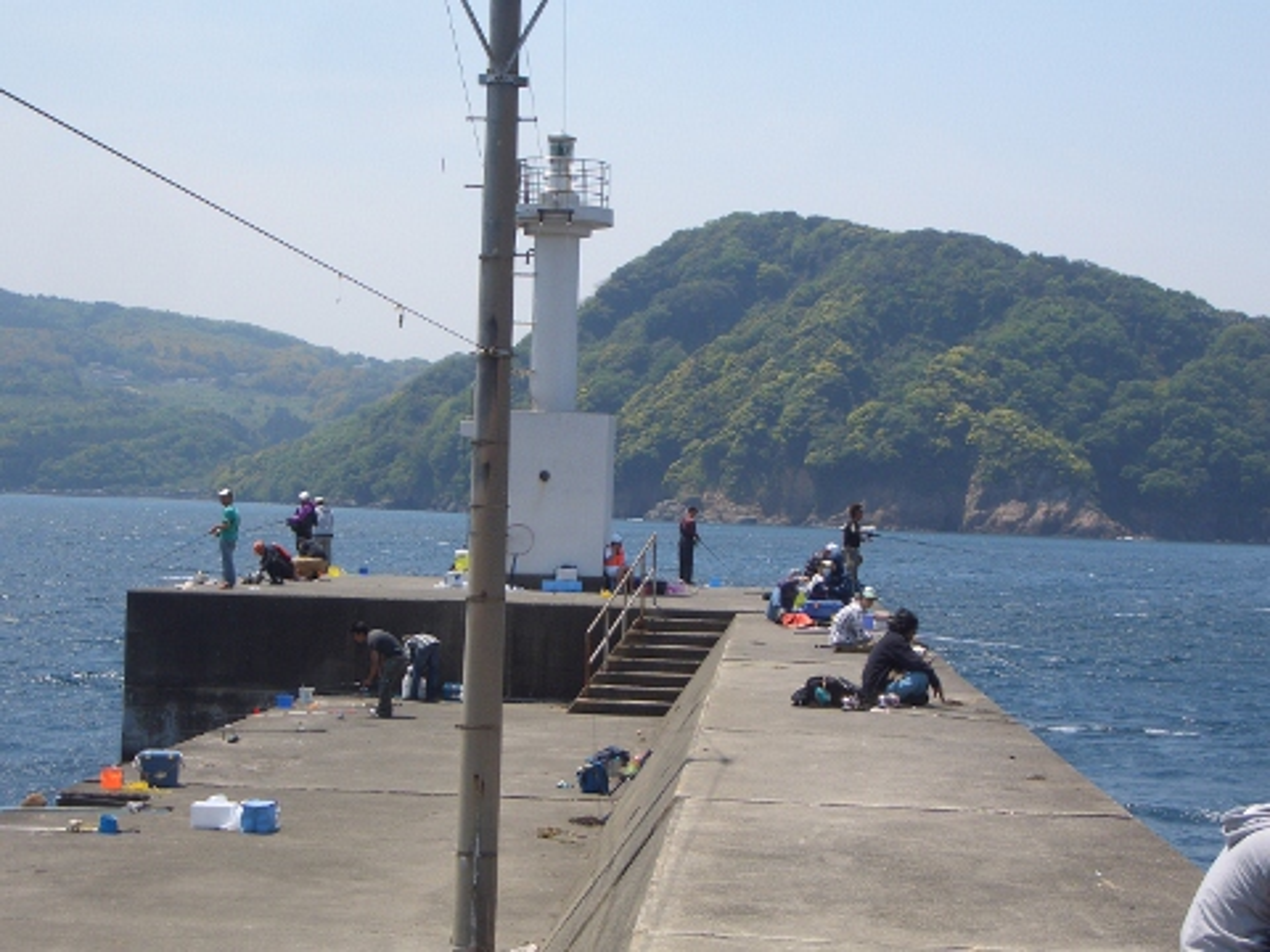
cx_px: 635
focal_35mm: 74
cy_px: 476
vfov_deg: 19.9
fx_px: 2715
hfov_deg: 26.3
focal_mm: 12.2
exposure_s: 1/200
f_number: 6.2
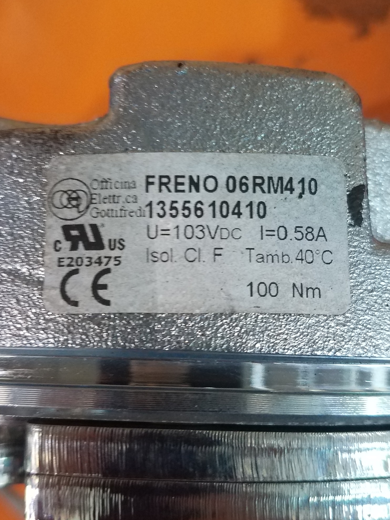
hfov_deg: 40.7
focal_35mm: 35
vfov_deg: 52.6
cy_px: 279
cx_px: 179
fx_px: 526
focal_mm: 4.2
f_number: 1.7
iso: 160
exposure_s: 1/30
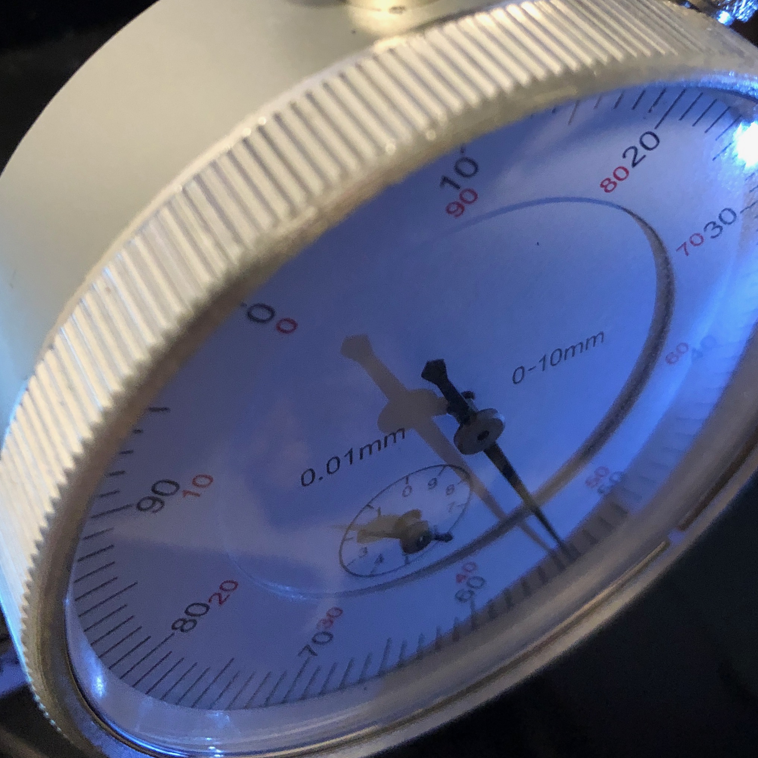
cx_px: 414
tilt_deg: -38.8
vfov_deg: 33.1
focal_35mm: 49
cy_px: 90
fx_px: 1214
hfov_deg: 34.7
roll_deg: -2.9
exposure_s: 1/5
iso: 100
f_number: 1.8
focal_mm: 4
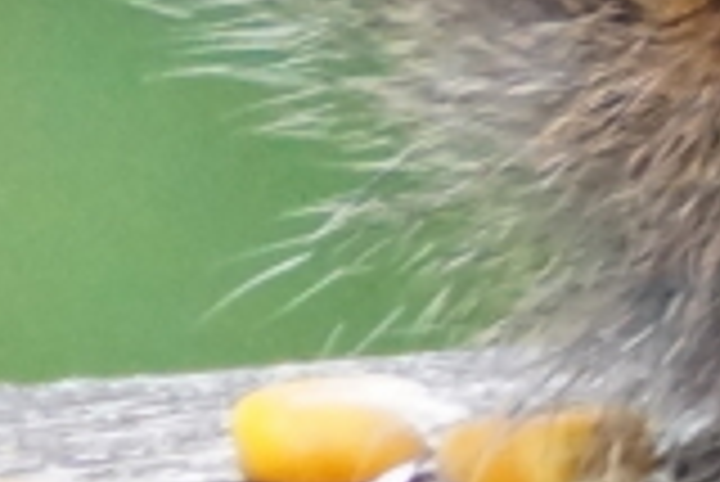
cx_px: 1996
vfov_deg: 0.6
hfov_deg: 0.9
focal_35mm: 2343
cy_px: -766
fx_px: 46901
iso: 1600
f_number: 6.3
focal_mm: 250
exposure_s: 1/200
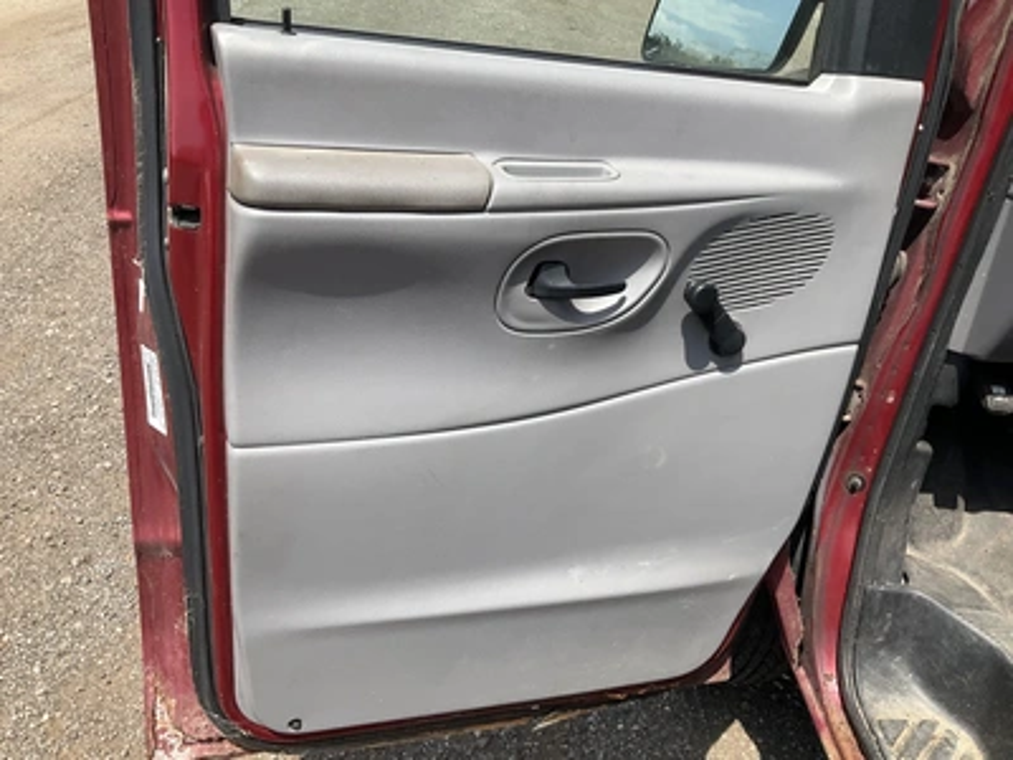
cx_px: 506
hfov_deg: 61.7
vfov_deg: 48.2
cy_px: 380
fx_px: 849
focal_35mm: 29
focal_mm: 3
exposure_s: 1/1168
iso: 25
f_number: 1.8
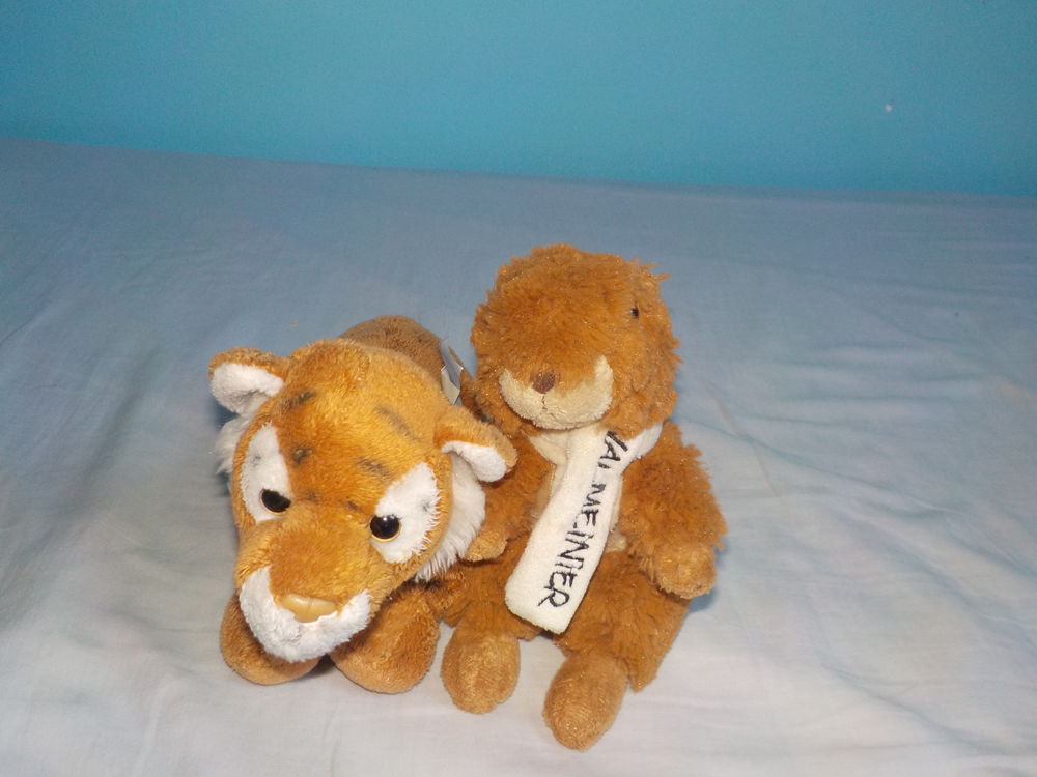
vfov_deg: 46.8
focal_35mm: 30
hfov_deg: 60.0
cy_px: 388
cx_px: 518
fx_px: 899
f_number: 3.3
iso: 200
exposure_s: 1/30
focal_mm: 4.1
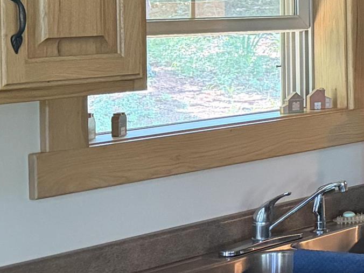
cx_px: 780
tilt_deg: -1.4
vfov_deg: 13.4
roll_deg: +0.2
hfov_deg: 14.3
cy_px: 5
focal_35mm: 109
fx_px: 1146
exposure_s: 1/40
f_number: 1.78
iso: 640
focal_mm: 6.76
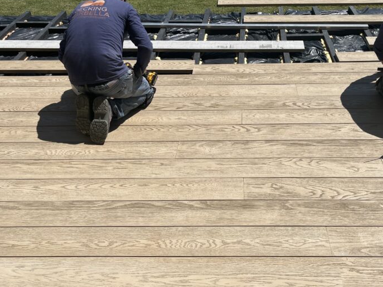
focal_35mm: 39
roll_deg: +2.3
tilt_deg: -32.6
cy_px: 128
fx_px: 431
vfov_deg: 36.8
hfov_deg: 47.6
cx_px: 232
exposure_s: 1/7353
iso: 50
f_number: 1.6
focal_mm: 5.1
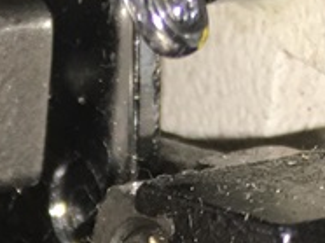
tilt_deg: -35.4
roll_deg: -0.1
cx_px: -229
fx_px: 1875
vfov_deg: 6.9
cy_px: 610
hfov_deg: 9.5
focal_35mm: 200
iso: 25
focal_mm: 4.15
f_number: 2.2
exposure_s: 1/94
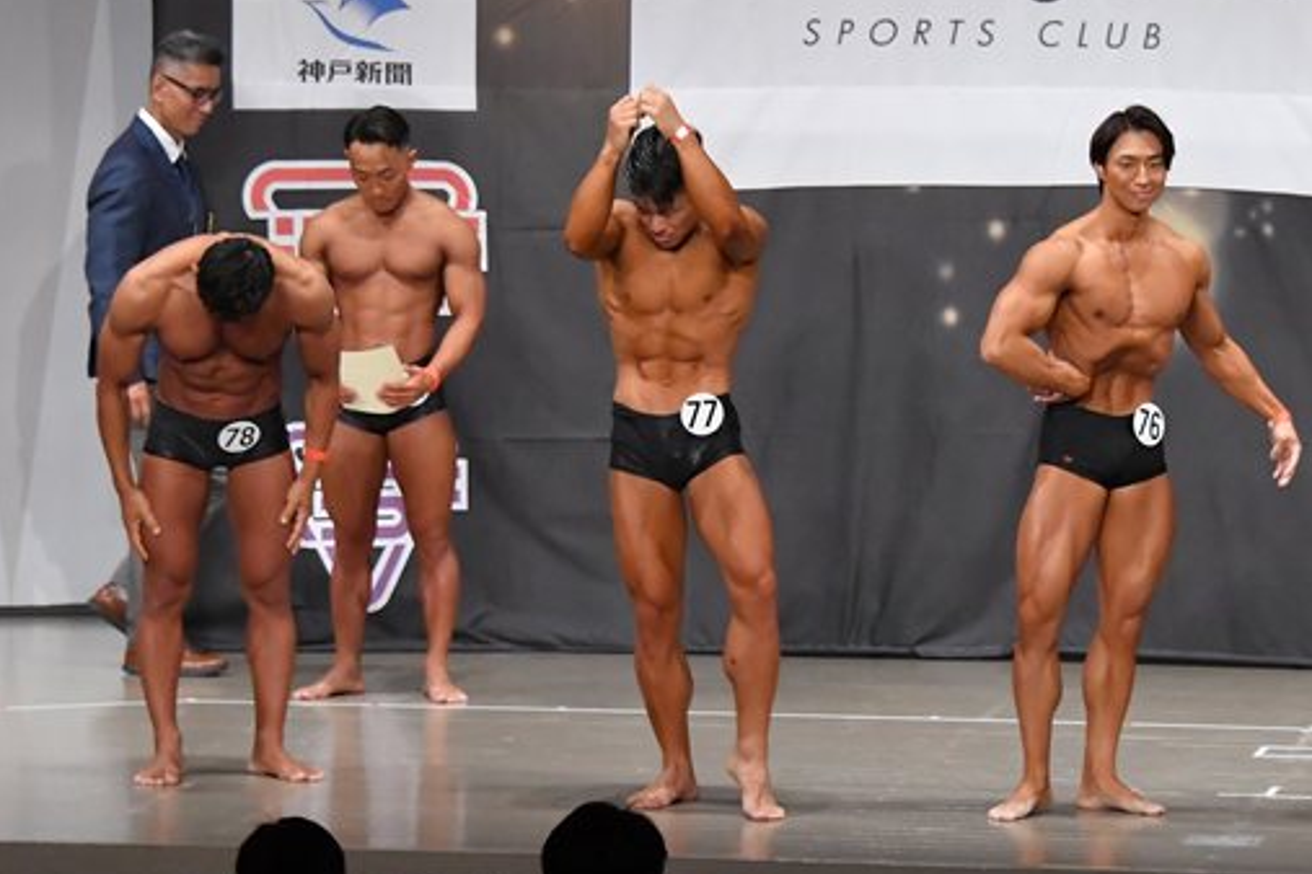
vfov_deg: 7.1
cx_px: 871
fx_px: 7070
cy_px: 401
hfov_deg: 10.6
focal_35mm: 194
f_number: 5.6
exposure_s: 1/400
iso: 6400
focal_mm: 85
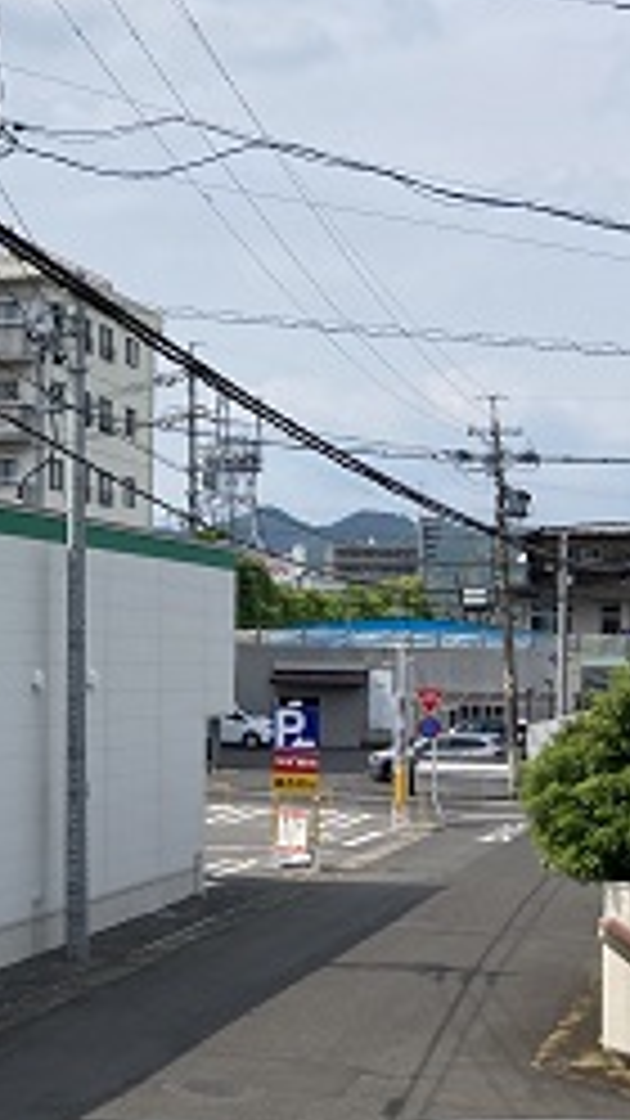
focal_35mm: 74
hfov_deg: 15.2
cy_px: 571
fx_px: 2198
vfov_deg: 28.6
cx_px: -277
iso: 20
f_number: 1.8
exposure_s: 1/3247
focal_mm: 3.99
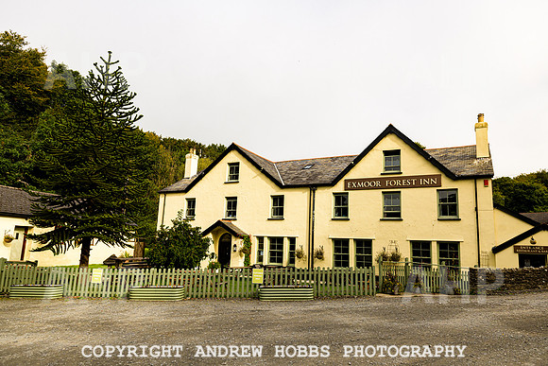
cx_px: 274
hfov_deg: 72.7
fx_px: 373
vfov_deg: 52.3
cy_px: 183
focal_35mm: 24
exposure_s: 1/1250
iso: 250
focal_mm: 24
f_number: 5.6
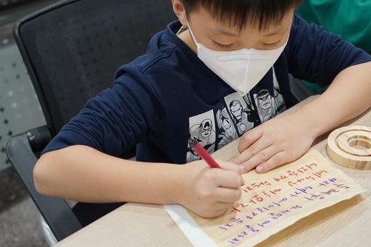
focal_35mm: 62
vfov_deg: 21.8
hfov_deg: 32.3
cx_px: 214
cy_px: 74
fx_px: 639
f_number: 4
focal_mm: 42
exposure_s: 1/160
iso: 4000
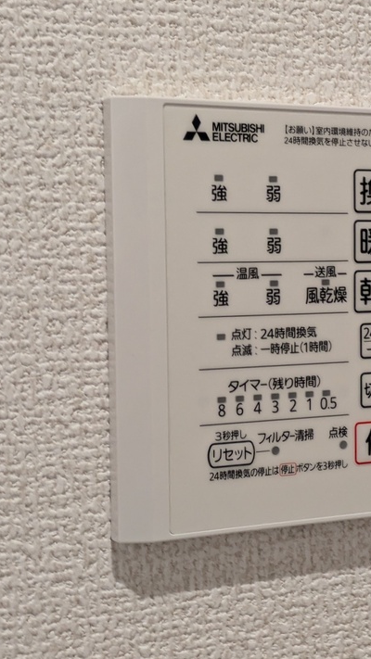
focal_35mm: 75
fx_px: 1312
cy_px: 331
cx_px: 294
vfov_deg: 28.2
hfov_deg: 16.0
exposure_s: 1/120
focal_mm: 5.43
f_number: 1.89
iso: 296
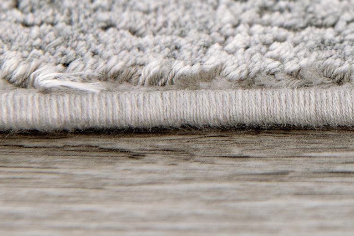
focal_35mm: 225
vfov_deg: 6.1
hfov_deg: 9.0
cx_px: 470
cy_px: -68
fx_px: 2211
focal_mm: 70
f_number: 7.1
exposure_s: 1/160
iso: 100
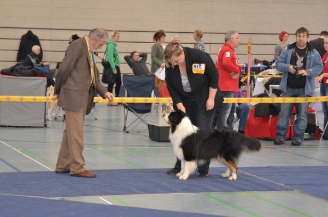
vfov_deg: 11.7
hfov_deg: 17.5
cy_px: 108
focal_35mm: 117
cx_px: 164
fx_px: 1063
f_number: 5
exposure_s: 1/60
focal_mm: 78
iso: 800
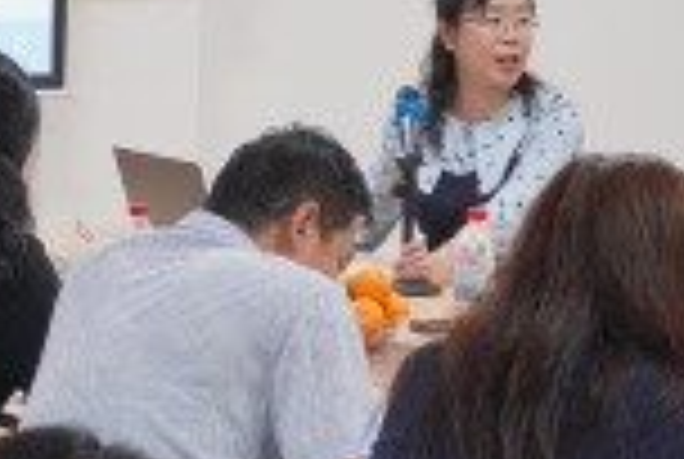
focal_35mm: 183
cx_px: 202
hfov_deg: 11.2
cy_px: 32
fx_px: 3483
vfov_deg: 7.5
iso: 400
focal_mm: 31
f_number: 5
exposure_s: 1/50
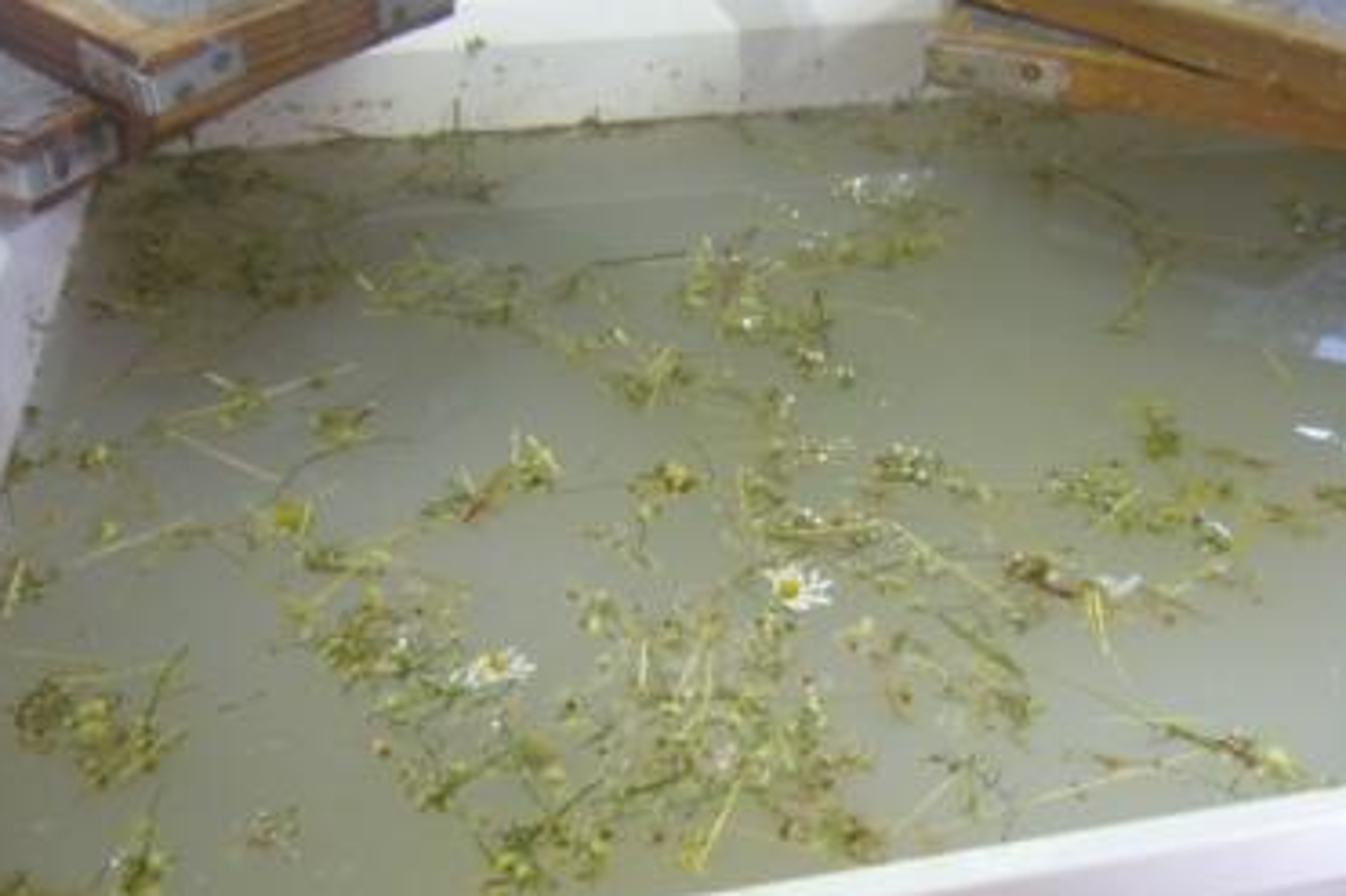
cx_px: 798
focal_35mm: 44
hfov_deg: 44.3
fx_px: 1644
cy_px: 435
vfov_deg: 30.5
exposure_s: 1/8
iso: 200
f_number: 2.8
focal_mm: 5.8
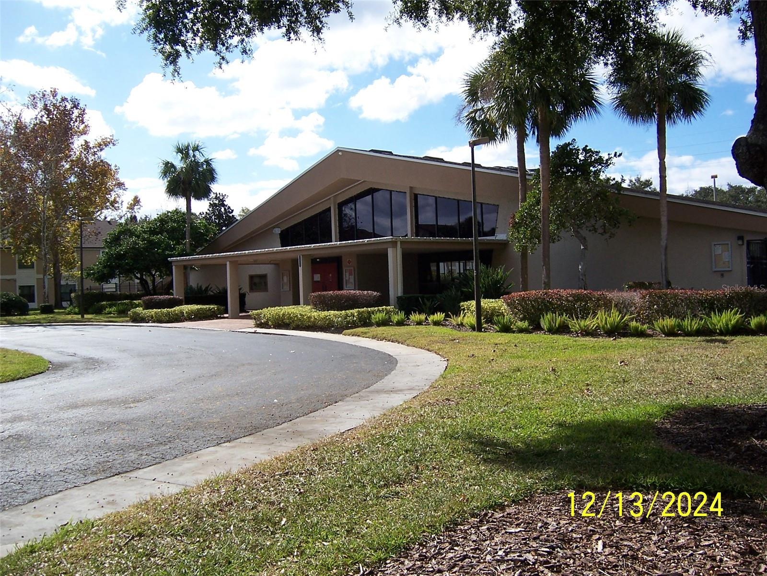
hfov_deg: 55.4
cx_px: 384
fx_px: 731
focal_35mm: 33
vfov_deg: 42.9
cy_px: 288
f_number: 3.4
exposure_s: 1/1000
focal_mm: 5.5
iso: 80
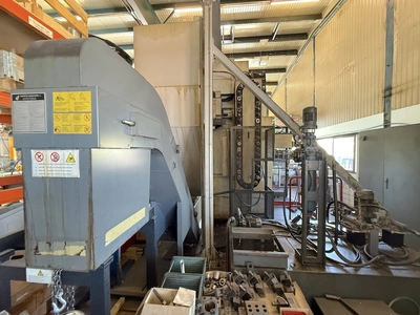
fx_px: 170
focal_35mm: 14
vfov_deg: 85.7
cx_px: 210
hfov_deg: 102.1
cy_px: 158
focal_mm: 2.22
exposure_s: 1/50
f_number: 2.2
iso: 500
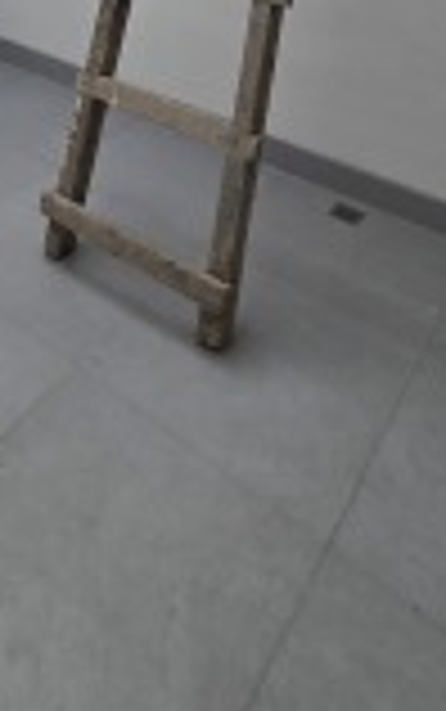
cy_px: -142
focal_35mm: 35
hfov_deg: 35.4
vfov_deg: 39.7
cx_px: 106
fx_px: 679
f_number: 2.2
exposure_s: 1/556
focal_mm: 2.2
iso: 50
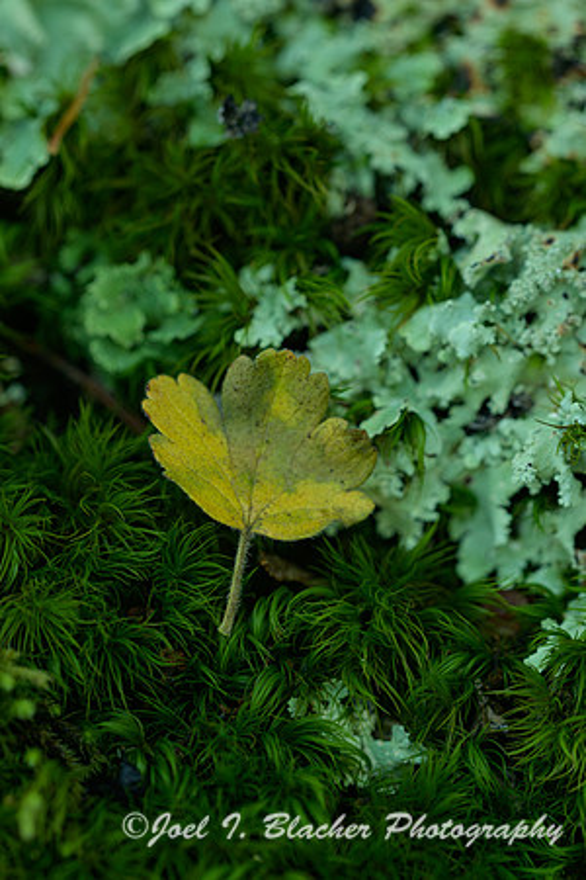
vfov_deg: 13.7
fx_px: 3662
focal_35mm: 150
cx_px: 293
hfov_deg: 9.1
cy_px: 440
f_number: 5.6
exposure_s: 1/5
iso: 64
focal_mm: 150
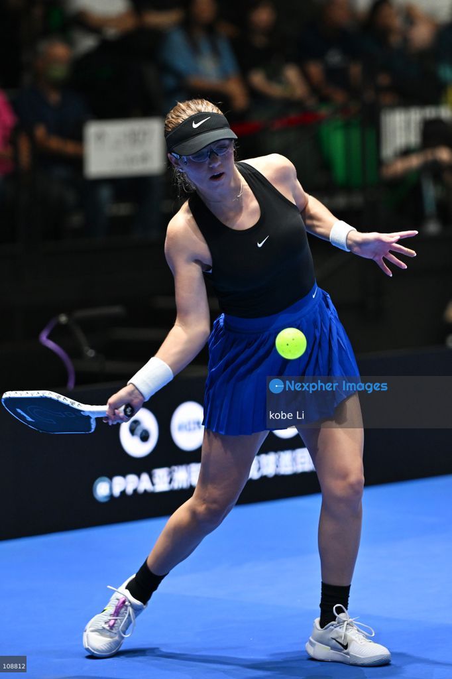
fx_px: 2544
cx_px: 226
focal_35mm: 135
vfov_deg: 15.2
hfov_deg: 10.2
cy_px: 340
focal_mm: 135
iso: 1600
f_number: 1.8
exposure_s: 1/1600
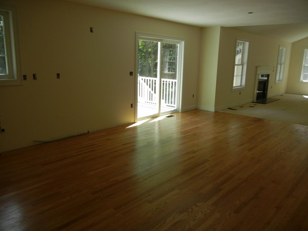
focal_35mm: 30
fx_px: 267
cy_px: 116
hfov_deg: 60.0
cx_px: 154
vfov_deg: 46.8
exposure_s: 1/141
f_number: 3.5
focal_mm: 5.4
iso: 160
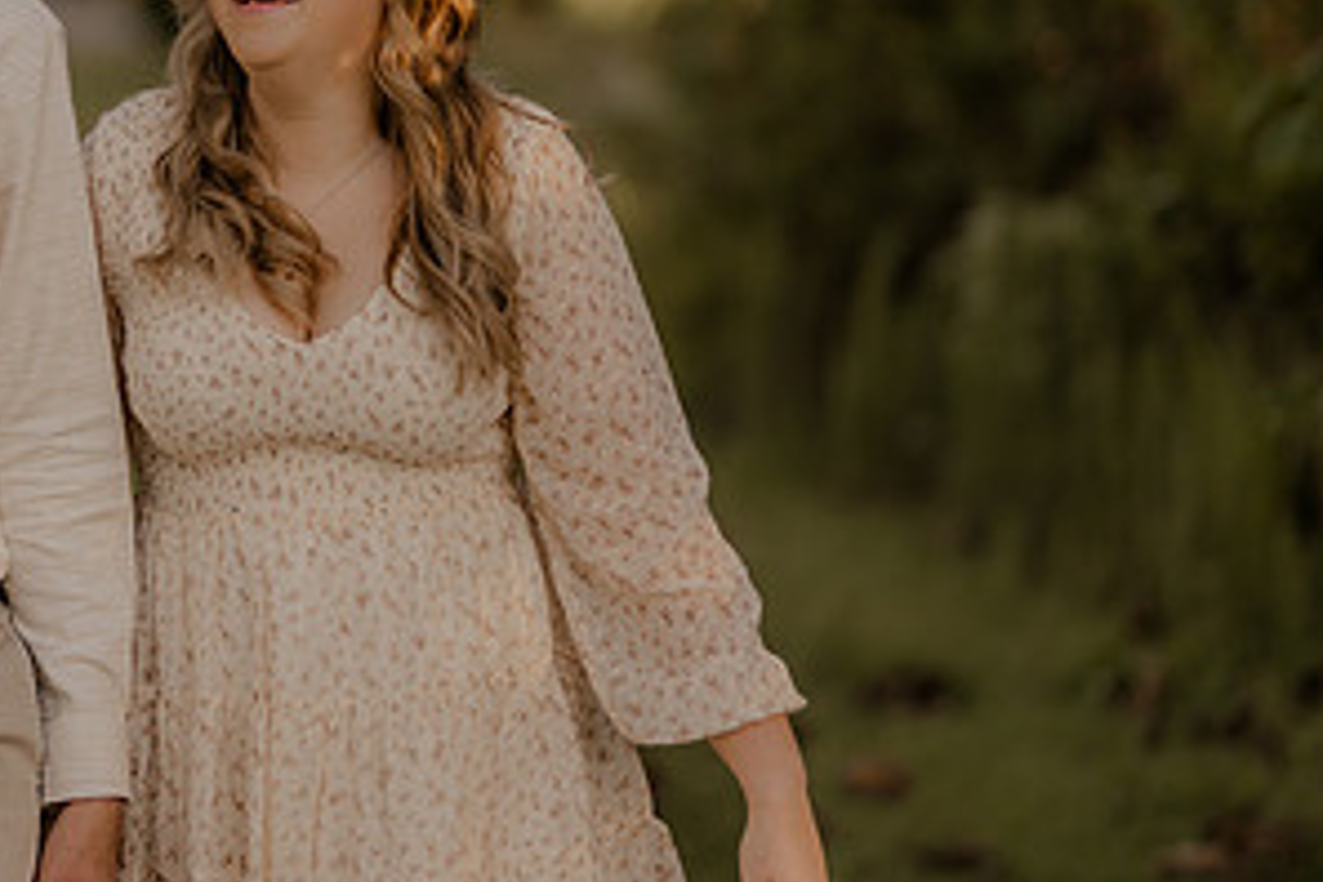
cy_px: 162
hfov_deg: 11.9
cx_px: 24
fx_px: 6284
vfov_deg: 8.0
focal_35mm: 171
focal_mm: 85
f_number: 1.4
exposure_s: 1/1000
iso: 200
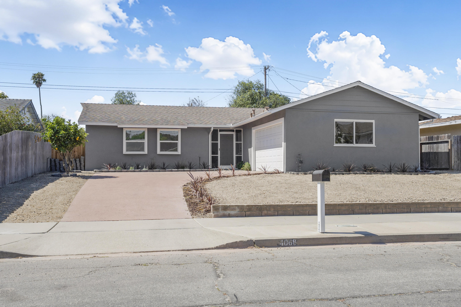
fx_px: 461
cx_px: 230
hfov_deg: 53.1
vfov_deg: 36.9
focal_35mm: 36
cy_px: 154
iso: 640
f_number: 7.1
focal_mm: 24
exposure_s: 1/1250
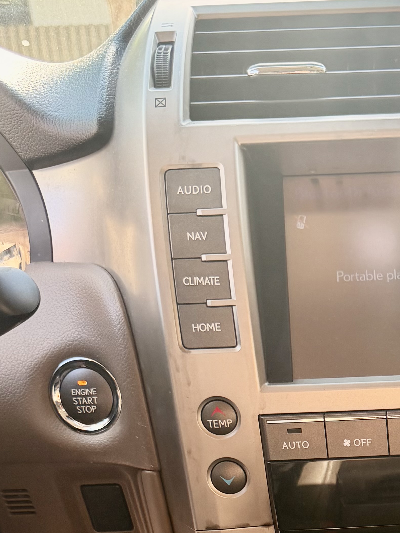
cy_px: 574
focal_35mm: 65
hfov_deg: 21.0
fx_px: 1001
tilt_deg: -27.6
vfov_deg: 27.5
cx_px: 481
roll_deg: +1.3
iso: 125
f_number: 1.78
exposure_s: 1/215
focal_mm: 6.76
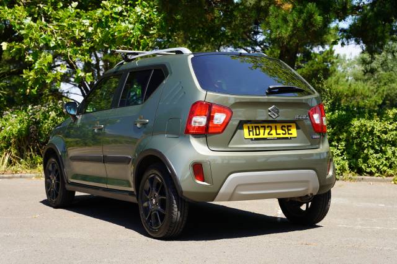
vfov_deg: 23.0
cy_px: 132
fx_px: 648
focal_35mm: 59
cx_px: 198
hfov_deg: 34.1
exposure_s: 1/125
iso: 100
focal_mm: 58.8
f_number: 5
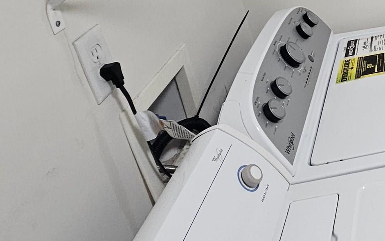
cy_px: -70
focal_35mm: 45
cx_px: 500
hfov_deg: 33.0
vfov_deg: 24.9
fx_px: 472
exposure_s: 1/60
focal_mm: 2.2
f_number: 2.2
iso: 200
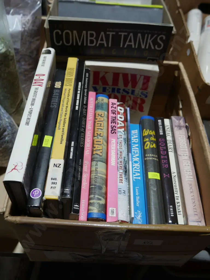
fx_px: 259
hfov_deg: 44.2
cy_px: 140
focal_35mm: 32
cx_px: 105
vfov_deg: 56.8
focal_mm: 16
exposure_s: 1/100
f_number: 3.6
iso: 200
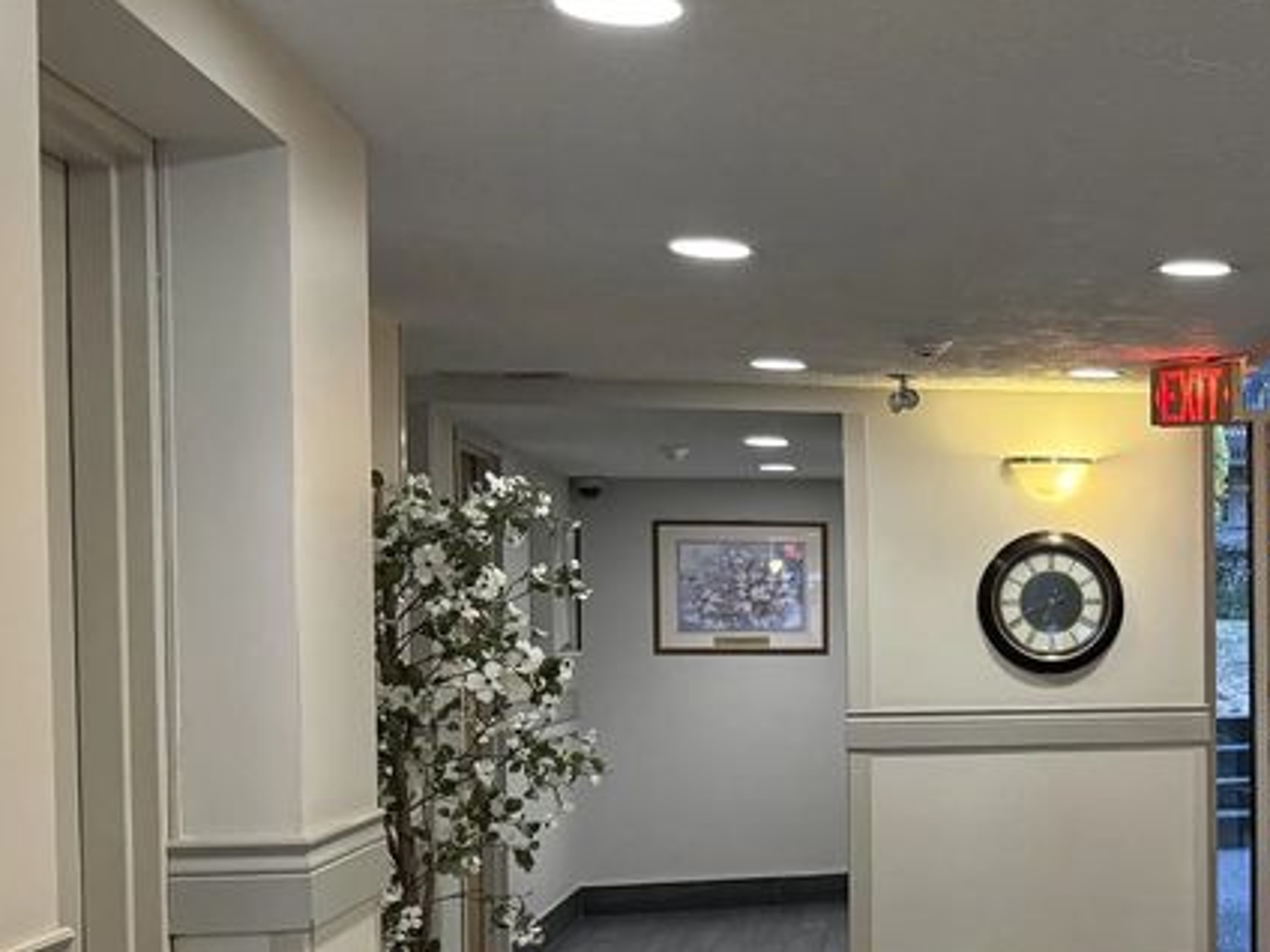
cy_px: 656
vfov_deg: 25.1
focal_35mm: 58
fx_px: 2128
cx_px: 1408
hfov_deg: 29.8
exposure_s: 1/60
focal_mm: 6.76
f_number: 1.78
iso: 400
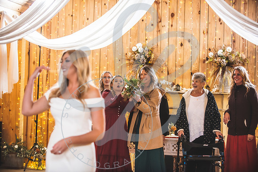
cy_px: 86
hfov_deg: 24.8
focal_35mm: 82
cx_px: 129
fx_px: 588
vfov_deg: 16.7
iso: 1250
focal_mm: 82
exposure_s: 1/200
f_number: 2.8
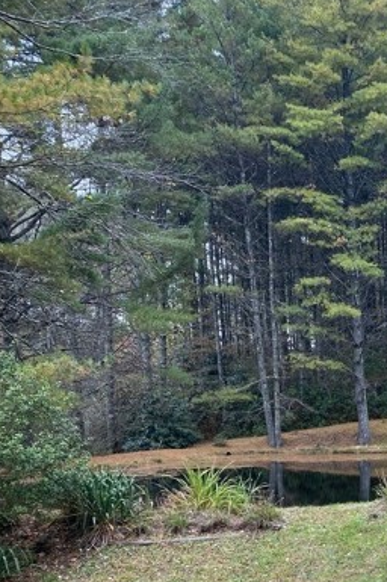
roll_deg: +1.8
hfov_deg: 24.2
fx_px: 872
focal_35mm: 54
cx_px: 357
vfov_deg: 34.4
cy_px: 549
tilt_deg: -9.3
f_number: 1.8
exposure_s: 1/122
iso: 40
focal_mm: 4.25
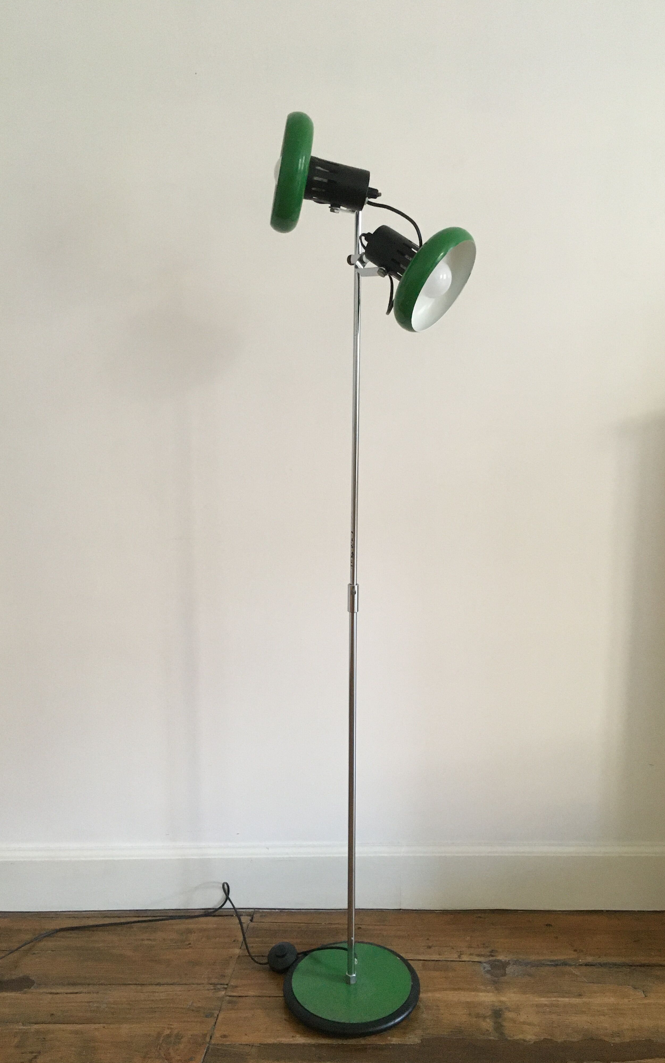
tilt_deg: -9.1
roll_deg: -0.1
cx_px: 360
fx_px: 899
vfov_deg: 61.2
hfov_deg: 40.6
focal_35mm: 31
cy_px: 535
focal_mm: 4.15
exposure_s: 1/25
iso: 200
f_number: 2.2
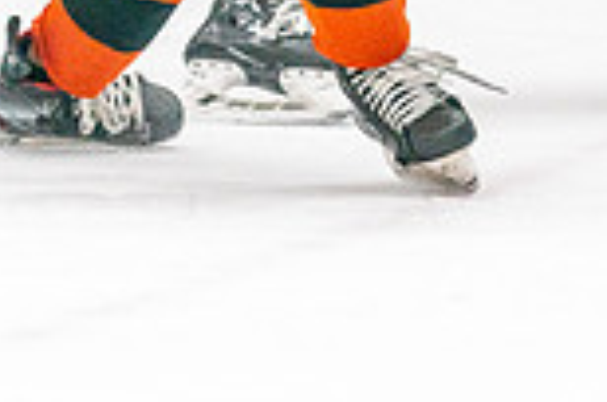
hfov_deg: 2.4
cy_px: -337
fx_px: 14689
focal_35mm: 873
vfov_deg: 1.6
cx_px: 414
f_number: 2.8
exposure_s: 1/1250
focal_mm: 200
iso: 3200
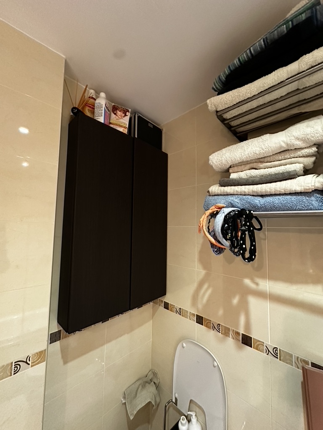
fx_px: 174
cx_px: 162
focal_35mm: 14
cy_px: 215
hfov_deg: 85.7
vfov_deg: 102.1
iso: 1250
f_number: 2.2
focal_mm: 2.22
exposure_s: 1/50
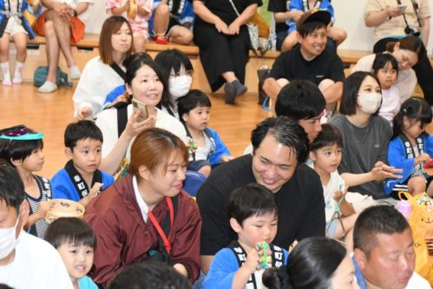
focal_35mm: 124
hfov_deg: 16.5
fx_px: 1492
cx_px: 216
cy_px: 144
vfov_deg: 11.1
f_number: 5
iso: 2000
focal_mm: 62
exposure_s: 1/250
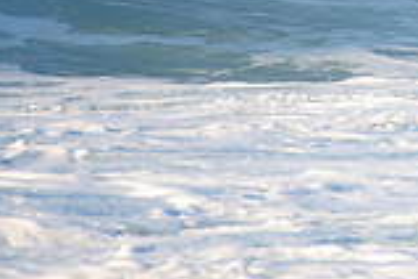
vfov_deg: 0.8
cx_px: 631
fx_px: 21223
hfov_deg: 1.1
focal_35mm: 1828
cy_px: -201
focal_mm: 500
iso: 280
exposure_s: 1/1600
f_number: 5.6
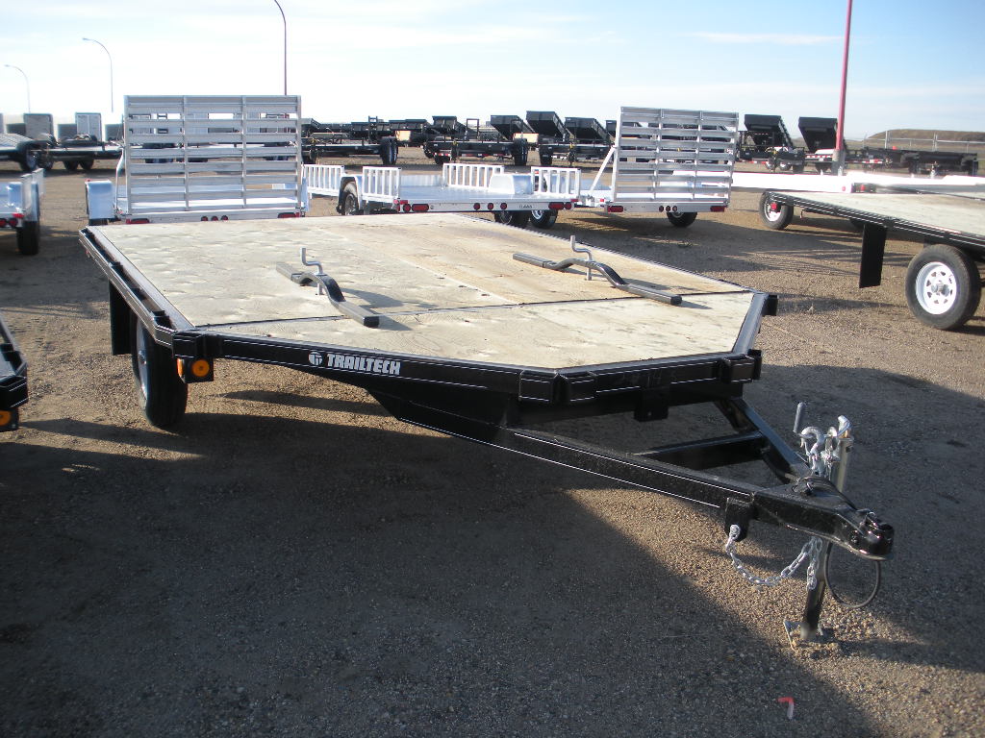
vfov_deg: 39.7
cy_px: 369
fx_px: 1024
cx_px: 492
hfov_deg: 51.4
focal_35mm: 36
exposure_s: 1/240
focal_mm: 6.3
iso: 64
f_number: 3.5
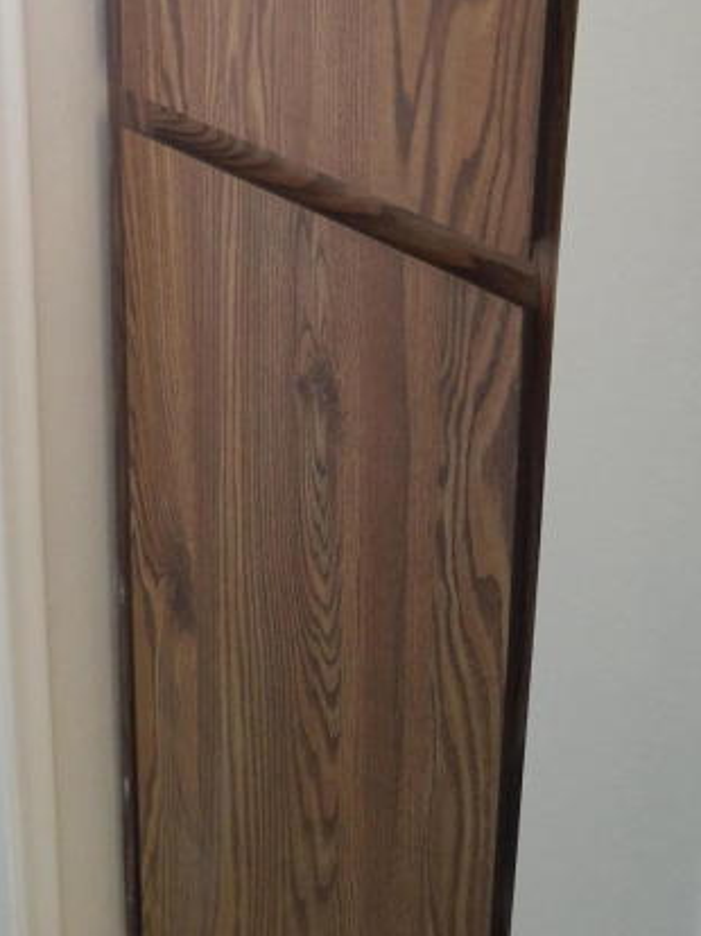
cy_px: 104
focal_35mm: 52
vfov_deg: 34.9
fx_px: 1406
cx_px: 305
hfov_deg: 28.0
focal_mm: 3.7
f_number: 1.9
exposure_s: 1/30
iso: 80
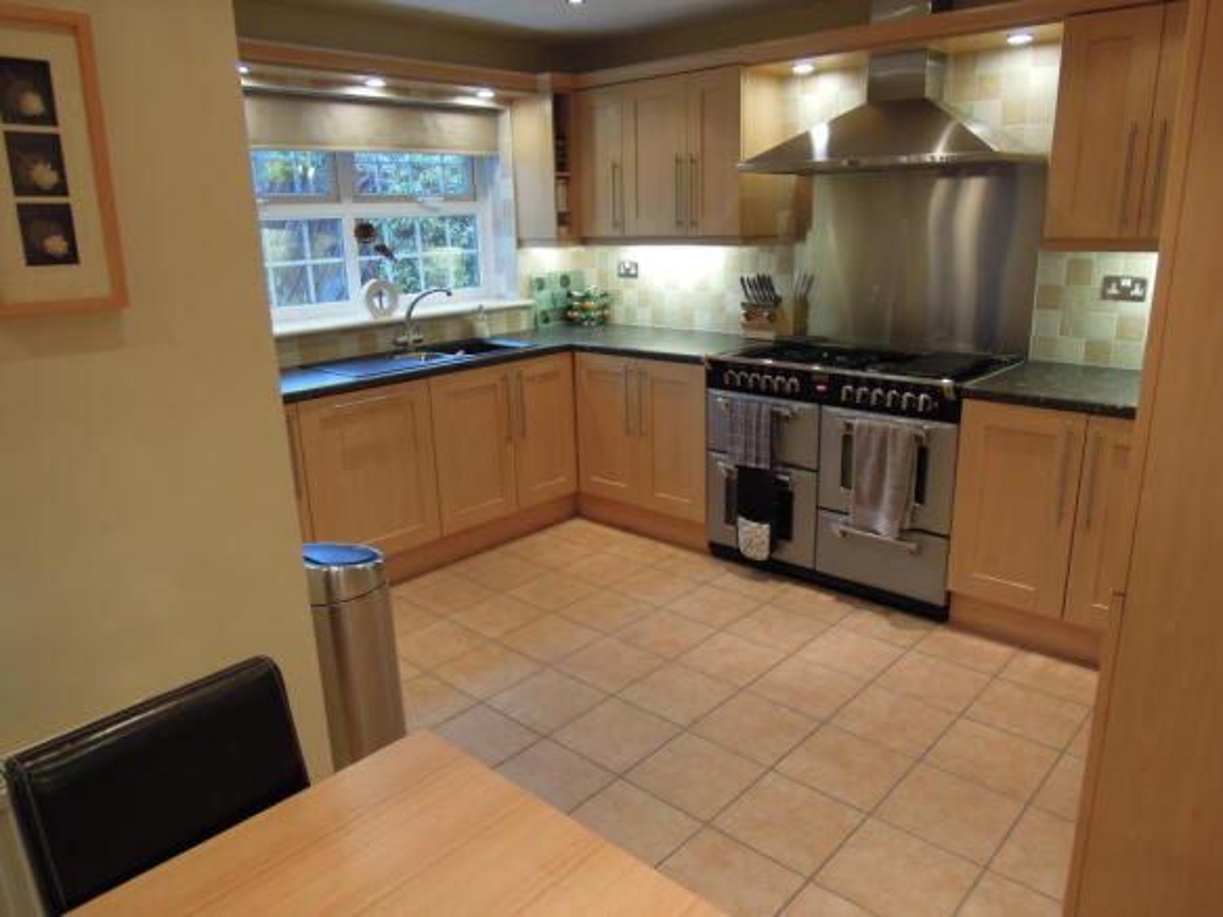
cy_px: 458
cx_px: 612
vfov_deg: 56.8
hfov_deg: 71.6
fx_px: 848
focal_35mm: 24
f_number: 2.8
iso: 220
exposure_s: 1/30
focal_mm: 4.3
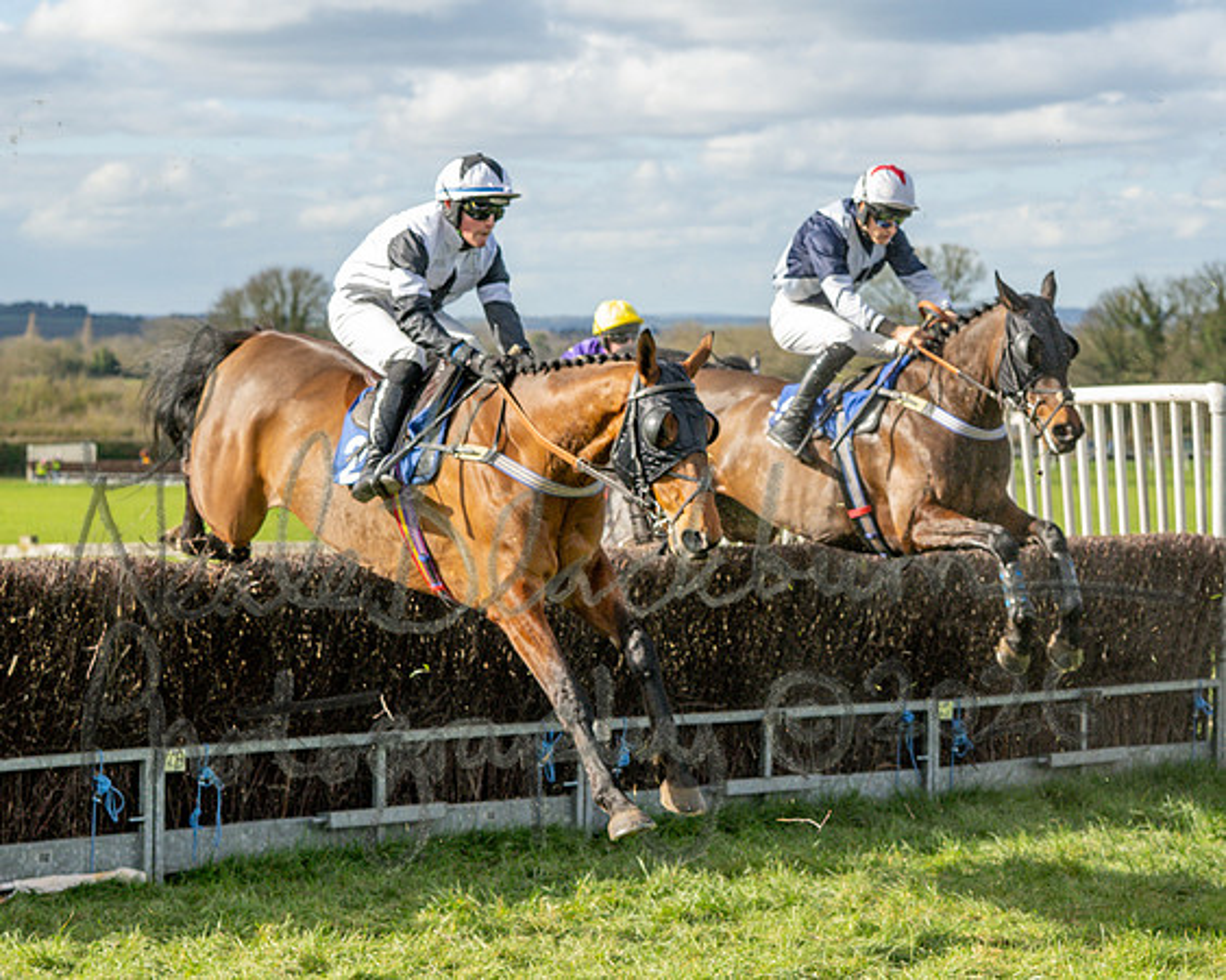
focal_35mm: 106
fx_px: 3840
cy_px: 453
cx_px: 718
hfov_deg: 18.1
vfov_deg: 14.5
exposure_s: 1/1600
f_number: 4
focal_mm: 52
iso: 400
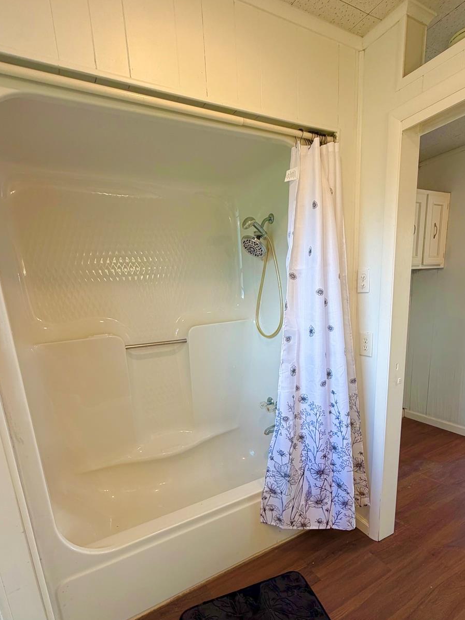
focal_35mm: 18
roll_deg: +3.9
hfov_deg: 71.6
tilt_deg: -12.9
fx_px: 322
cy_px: 369
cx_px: 236
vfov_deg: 86.8
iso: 160
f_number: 2.2
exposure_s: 1/120
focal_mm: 2.22
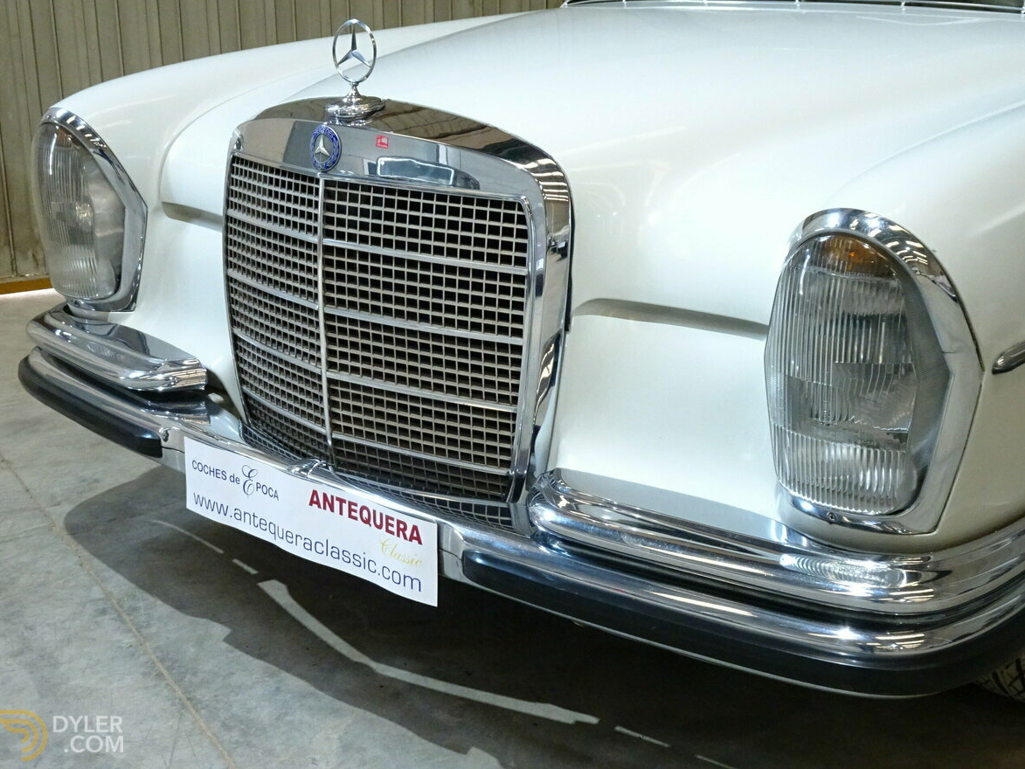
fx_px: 1303
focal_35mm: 44
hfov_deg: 42.9
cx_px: 508
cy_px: 377
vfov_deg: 32.9
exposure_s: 1/20
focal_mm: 7.3
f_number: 4
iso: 800
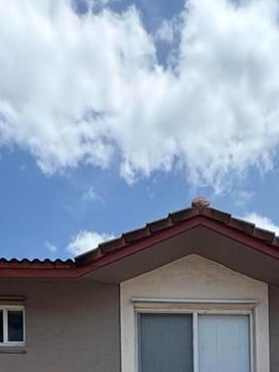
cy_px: 586
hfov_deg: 31.5
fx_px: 494
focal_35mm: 46
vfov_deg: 26.4
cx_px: 143
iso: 50
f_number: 2.2
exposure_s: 1/1477
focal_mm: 2.22
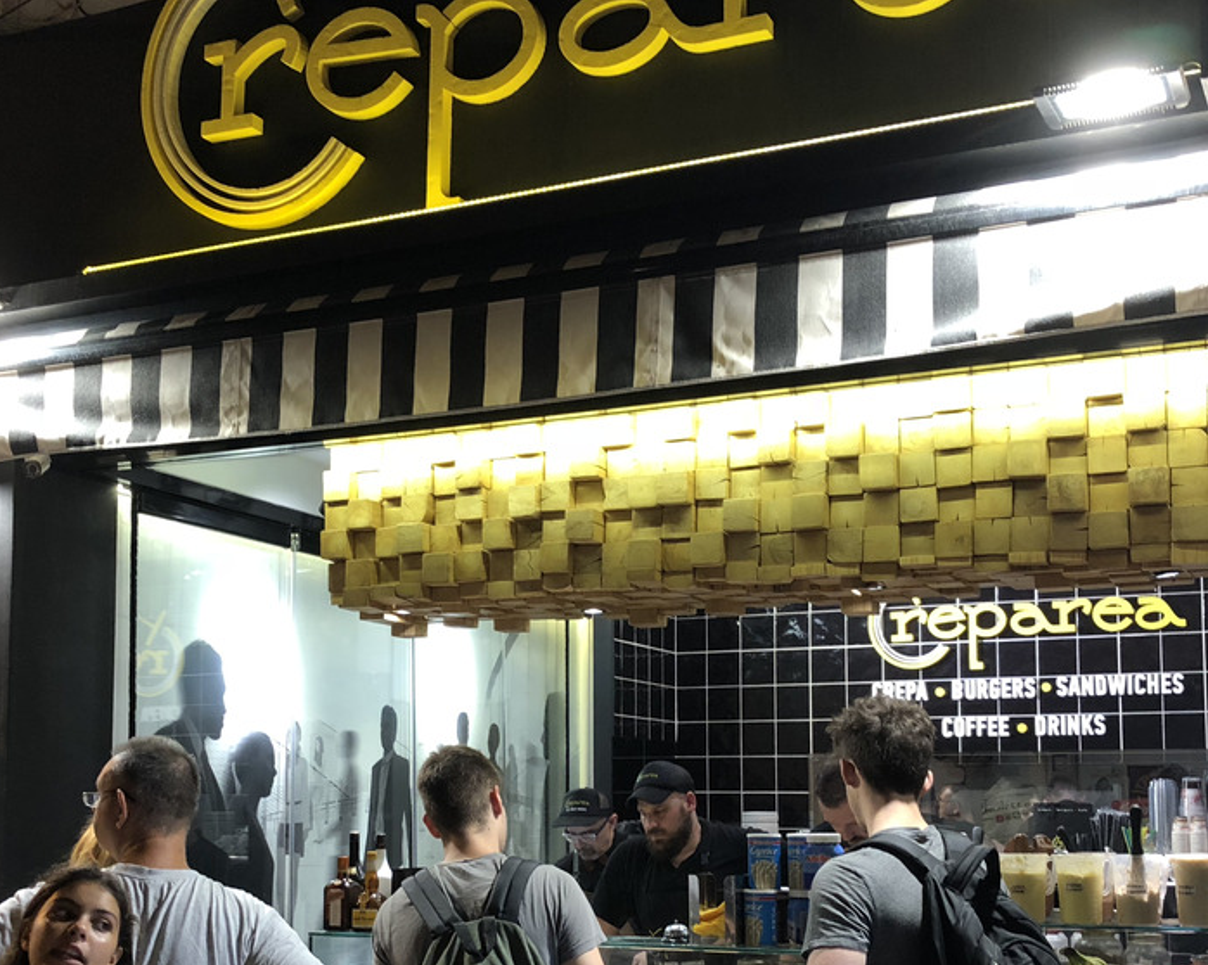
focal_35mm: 47
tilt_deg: +4.9
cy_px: 695
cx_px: 530
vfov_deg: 31.6
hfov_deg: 39.5
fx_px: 1680
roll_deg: +0.4
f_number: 1.8
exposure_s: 1/17
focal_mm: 4
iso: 50
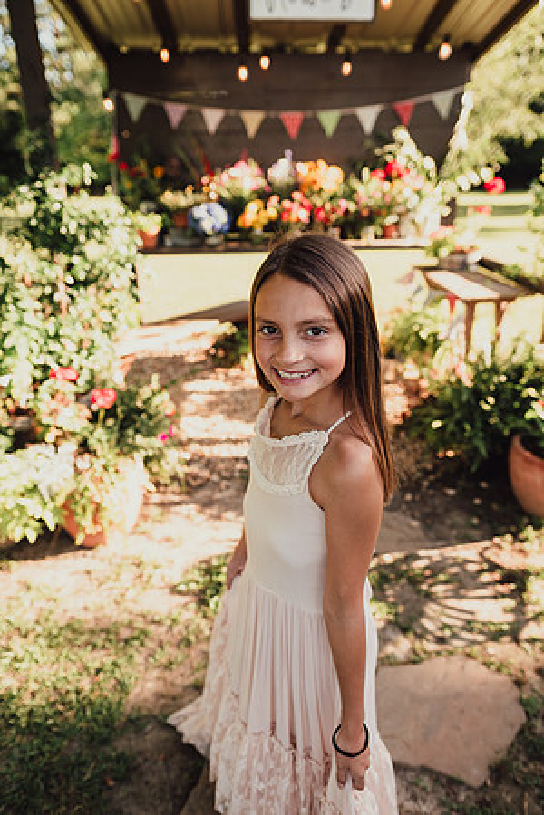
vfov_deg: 73.7
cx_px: 272
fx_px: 544
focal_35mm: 24
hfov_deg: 53.1
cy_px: 408
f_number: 2.8
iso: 160
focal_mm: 24
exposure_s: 1/400
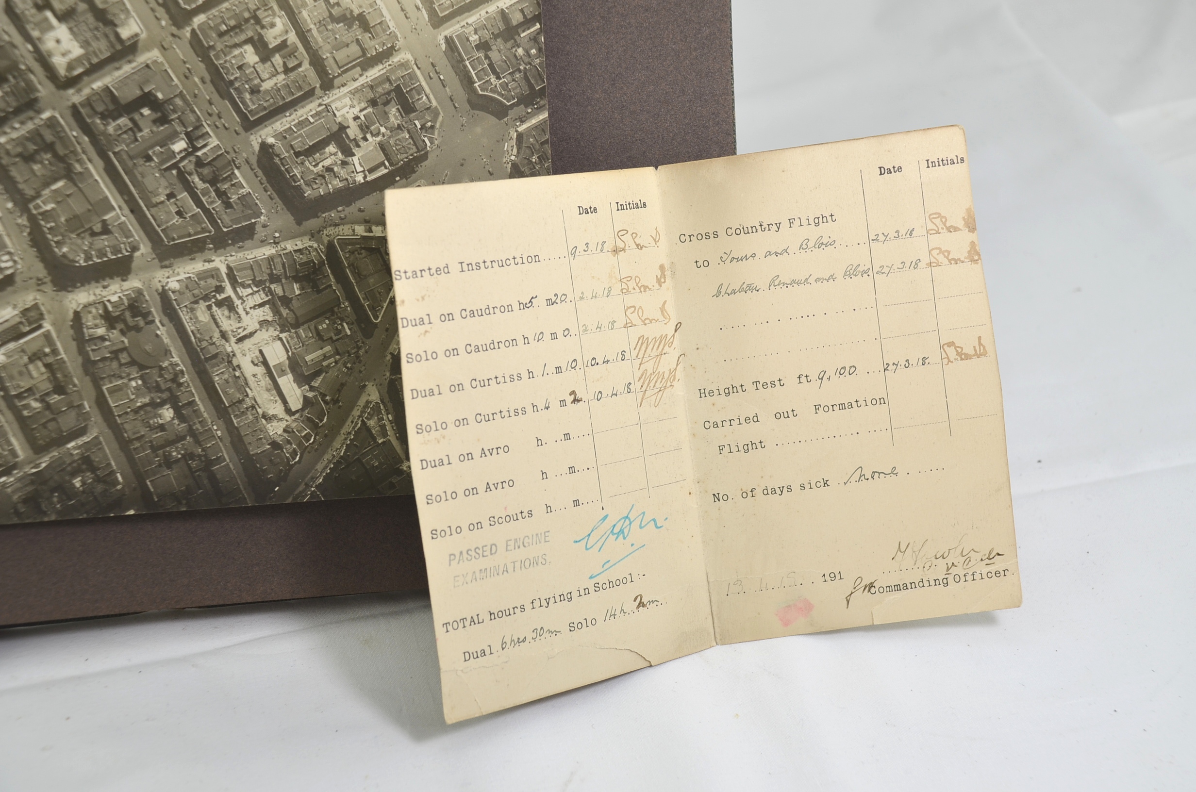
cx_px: 598
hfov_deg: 41.2
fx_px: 1591
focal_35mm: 48
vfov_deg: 28.0
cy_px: 396
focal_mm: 32
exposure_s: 1/160
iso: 200
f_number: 6.3
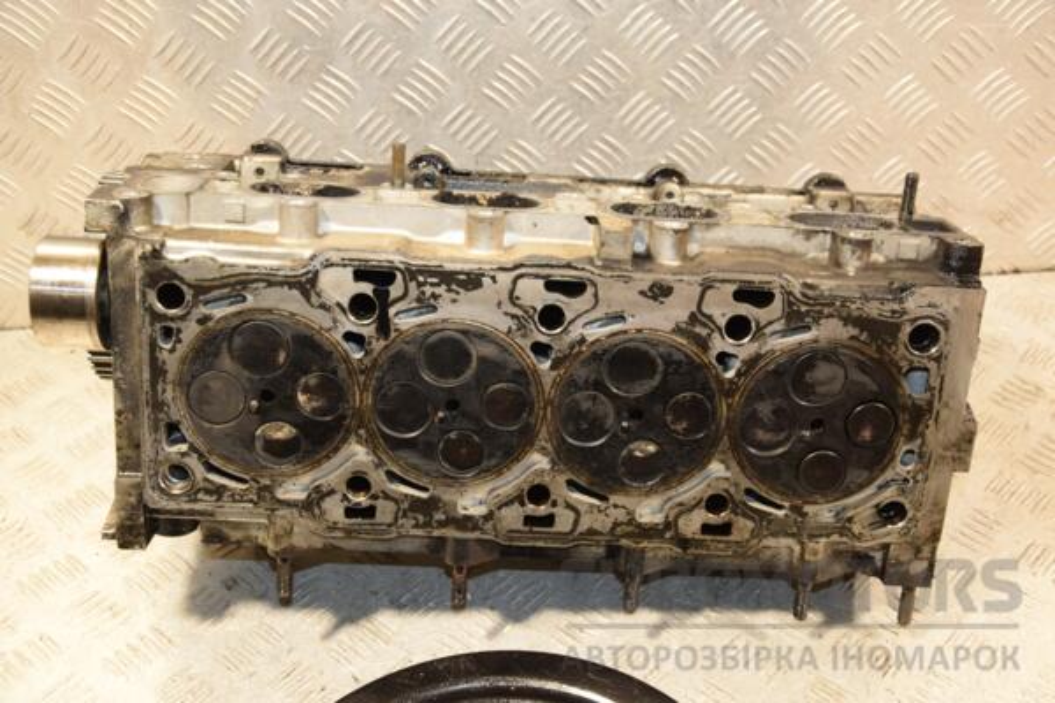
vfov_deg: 28.1
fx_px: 1407
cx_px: 528
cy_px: 352
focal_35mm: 48
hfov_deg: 41.1
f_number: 5
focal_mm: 32
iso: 800
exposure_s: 1/100
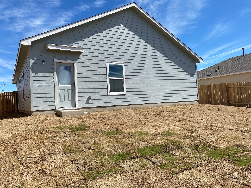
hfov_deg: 67.3
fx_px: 189
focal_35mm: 26
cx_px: 126
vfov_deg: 53.1
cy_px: 94
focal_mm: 4.25
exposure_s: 1/2513
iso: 32
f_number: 1.8
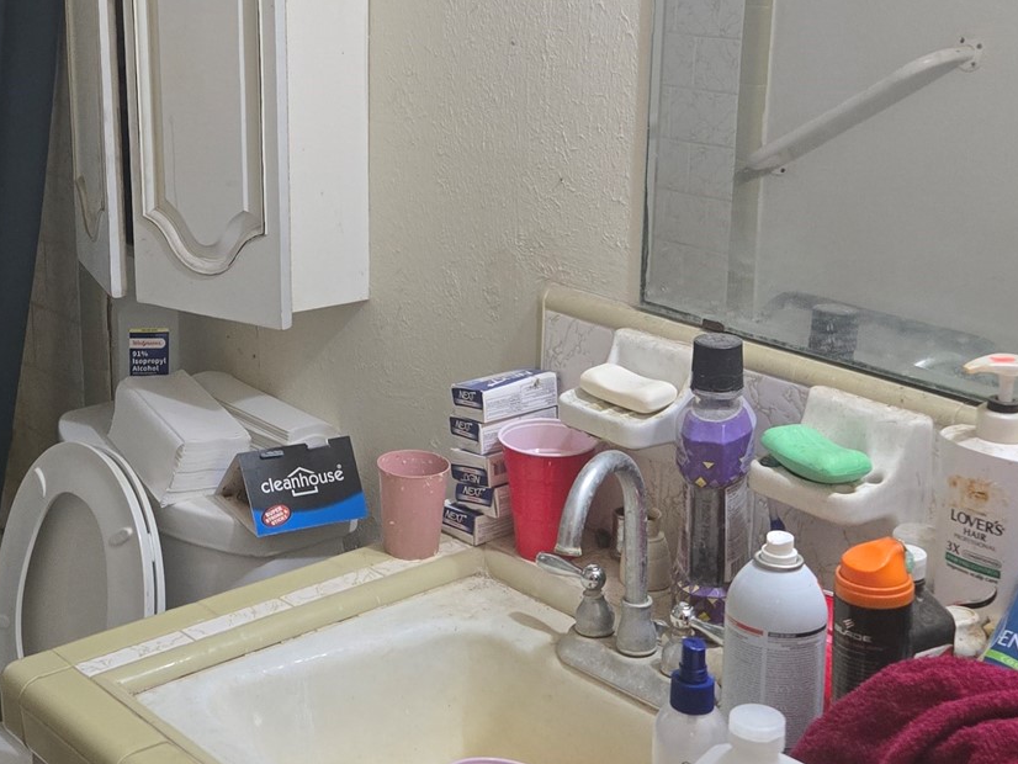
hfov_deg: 33.4
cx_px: 324
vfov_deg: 25.6
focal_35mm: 57
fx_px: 1677
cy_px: 271
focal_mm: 5.4
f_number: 1.8
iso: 640
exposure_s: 1/120
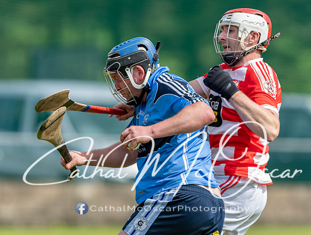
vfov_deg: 2.6
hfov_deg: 3.5
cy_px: 125
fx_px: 5139
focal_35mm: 571
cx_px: 145
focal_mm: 300
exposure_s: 1/1600
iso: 100
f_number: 2.8
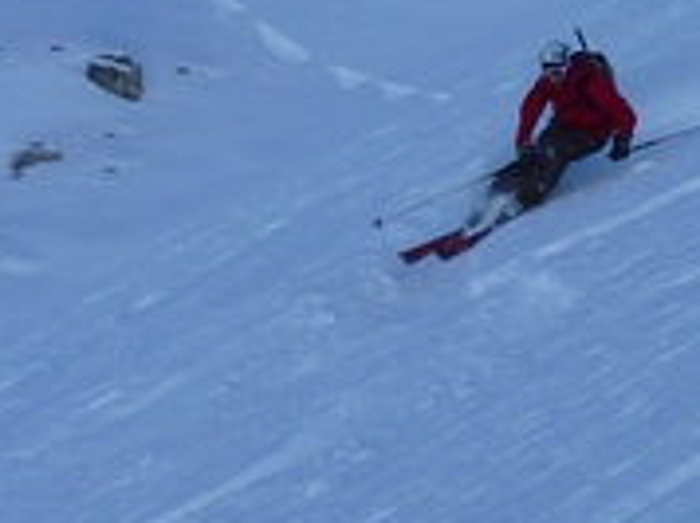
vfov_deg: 7.8
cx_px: 1498
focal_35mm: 180
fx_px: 3635
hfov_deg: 10.0
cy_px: -547
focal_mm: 7.2
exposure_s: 1/800
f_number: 4
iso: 80
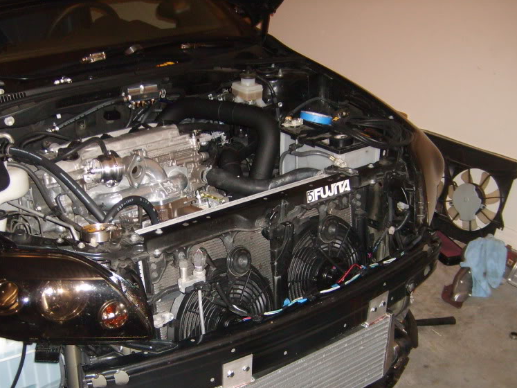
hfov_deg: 39.3
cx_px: 184
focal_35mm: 48
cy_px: 263
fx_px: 717
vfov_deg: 30.0
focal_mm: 5.8
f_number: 2.8
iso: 160
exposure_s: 1/45
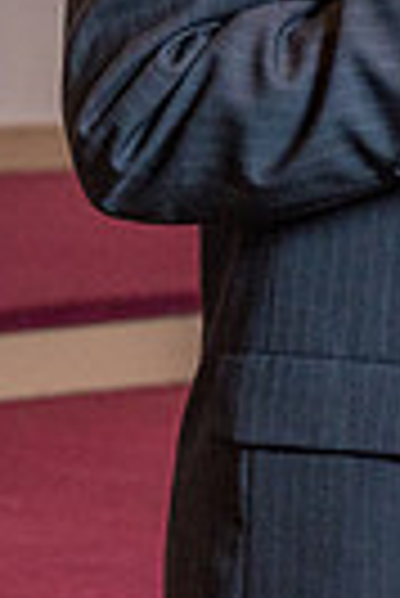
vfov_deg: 7.5
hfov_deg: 5.0
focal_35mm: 273
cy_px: -83
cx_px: 458
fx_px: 4538
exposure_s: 1/200
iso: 2000
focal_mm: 60
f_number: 4
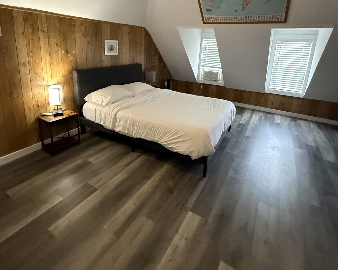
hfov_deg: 83.3
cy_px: 93
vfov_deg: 69.1
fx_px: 190
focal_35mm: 19
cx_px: 173
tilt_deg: -11.7
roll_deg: -3.6
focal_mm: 2.22
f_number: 2.2
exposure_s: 1/60
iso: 1000
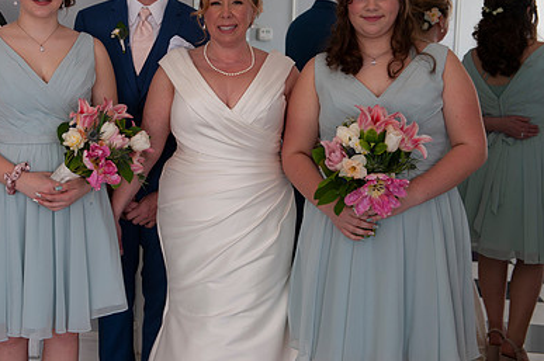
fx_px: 996
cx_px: 198
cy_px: 126
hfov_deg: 30.4
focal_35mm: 66
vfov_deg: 20.5
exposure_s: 1/60
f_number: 4.5
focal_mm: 44
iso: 125
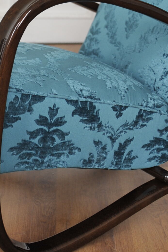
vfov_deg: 18.0
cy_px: -66
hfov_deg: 12.8
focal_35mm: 107
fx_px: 750
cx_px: 113
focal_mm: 35
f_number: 3.2
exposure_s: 1/125
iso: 640
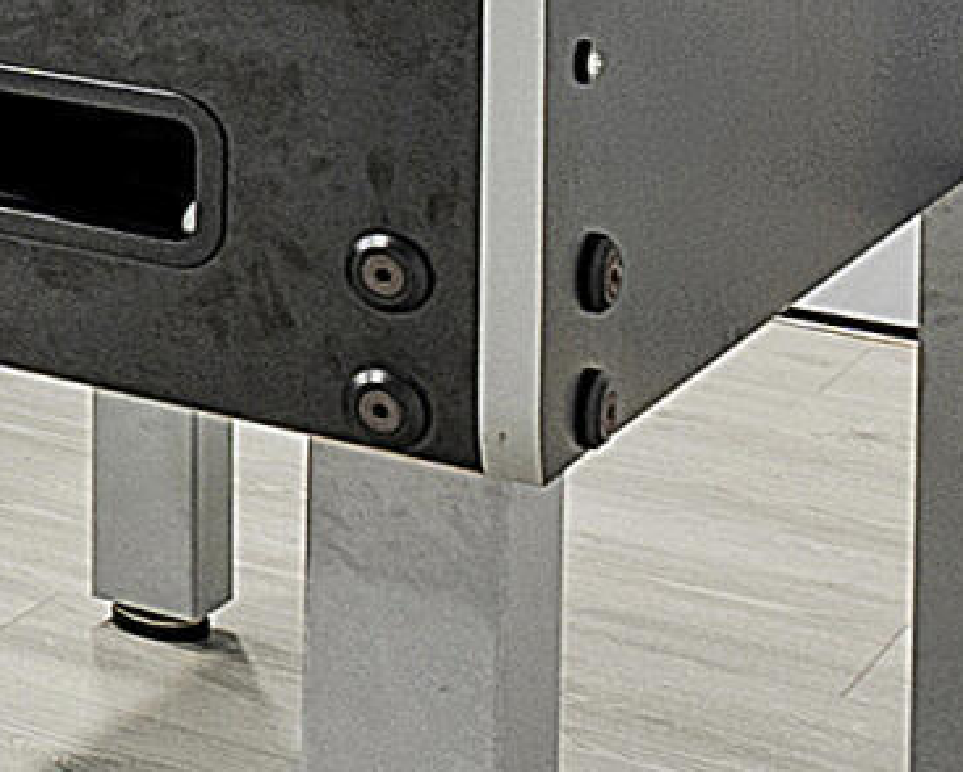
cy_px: -614
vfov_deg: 12.3
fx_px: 3279
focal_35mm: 115
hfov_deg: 12.6
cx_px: -1404
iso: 250
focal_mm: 10
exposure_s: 1/3
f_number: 10
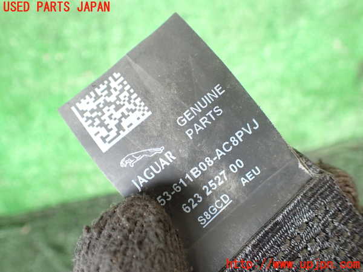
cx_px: 182
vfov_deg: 46.8
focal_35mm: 30
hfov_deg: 60.0
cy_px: 136
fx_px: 315
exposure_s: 1/80
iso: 800
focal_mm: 5.4
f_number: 2.3
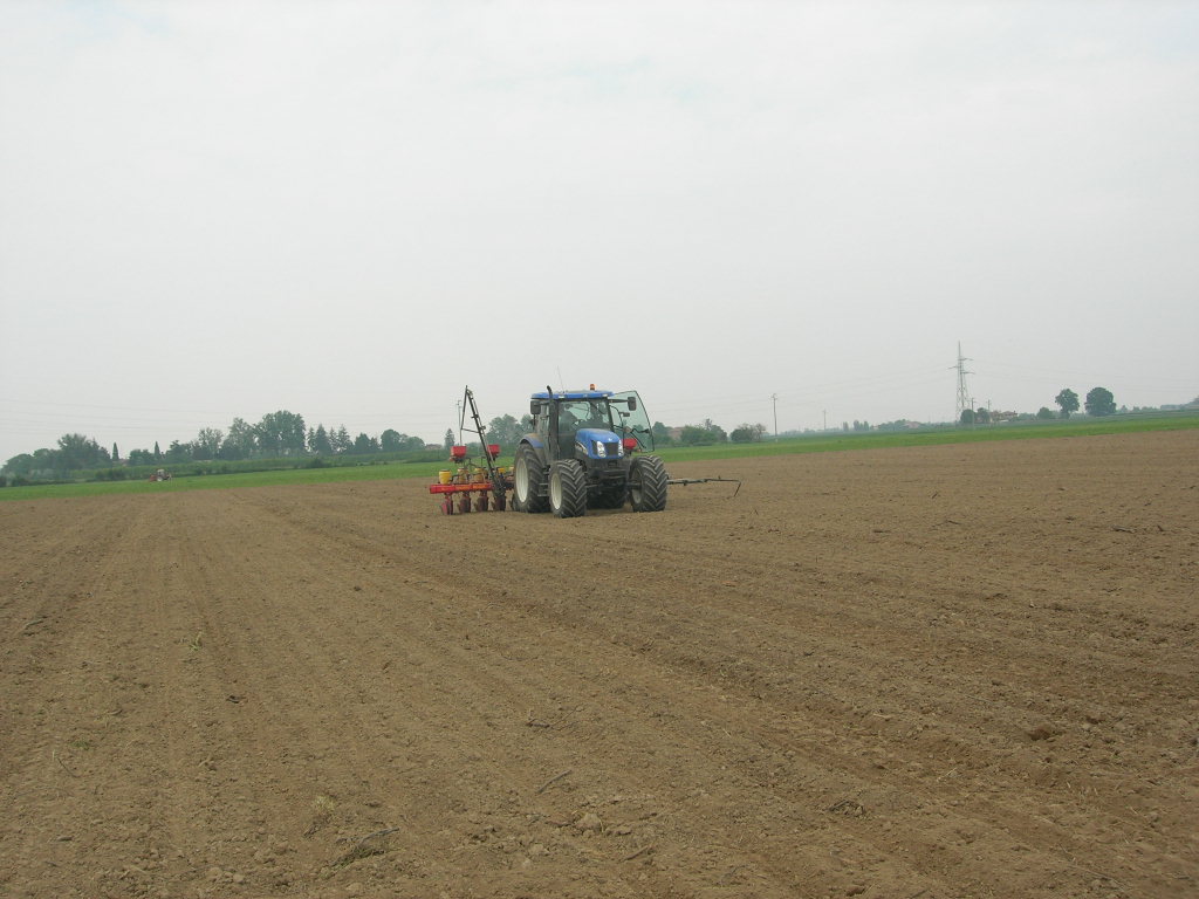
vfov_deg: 37.7
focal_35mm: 38
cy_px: 450
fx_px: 1316
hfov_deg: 49.0
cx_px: 600
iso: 64
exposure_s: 1/393
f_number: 4.8
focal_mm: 7.8
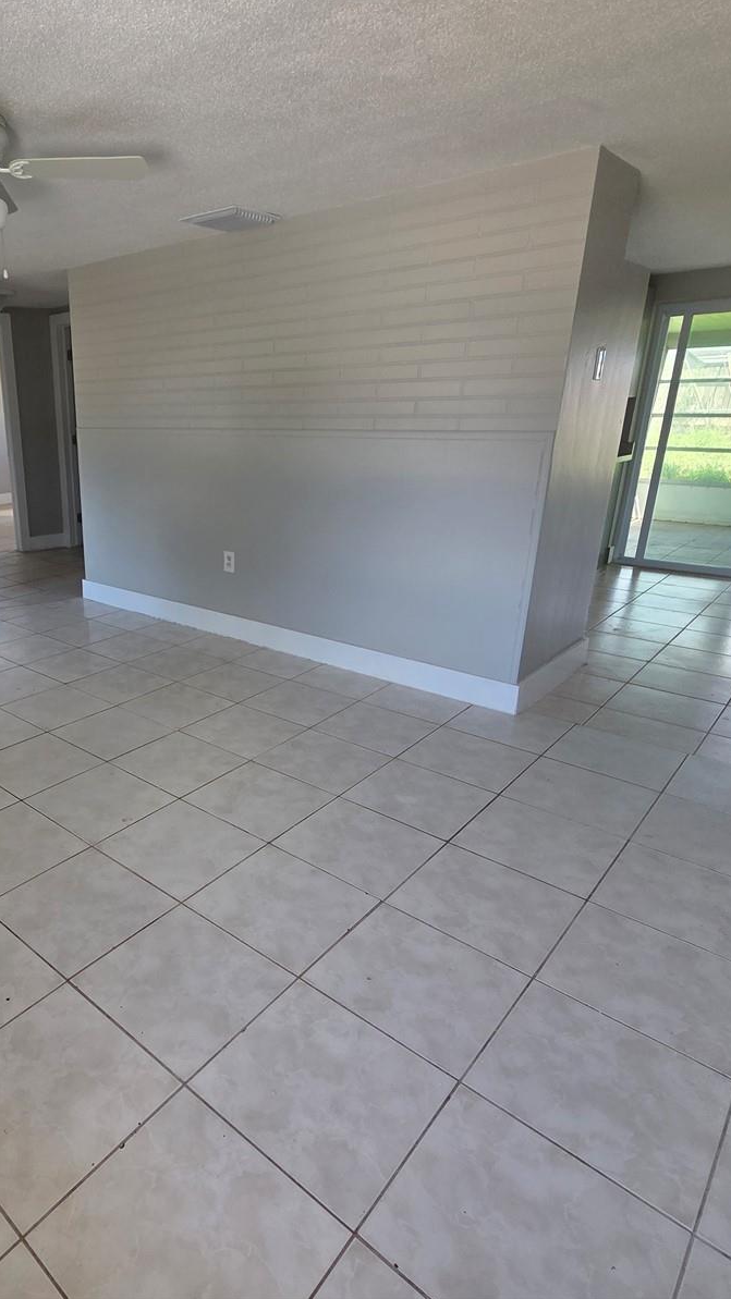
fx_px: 655
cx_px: 171
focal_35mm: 19
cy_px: 648
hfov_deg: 55.2
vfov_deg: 89.6
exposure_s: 1/120
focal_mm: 2.2
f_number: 2.2
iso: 80
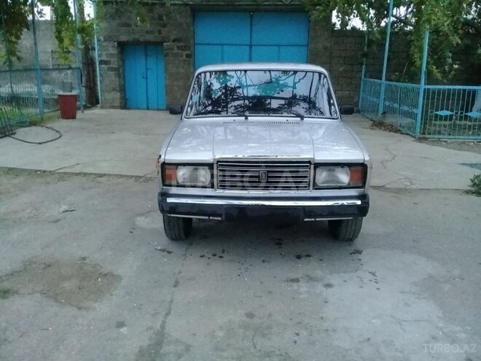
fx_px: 431
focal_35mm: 31
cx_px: 240
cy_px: 180
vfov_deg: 45.4
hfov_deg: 58.4
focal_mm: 3.3
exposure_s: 1/17
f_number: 2.2
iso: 500
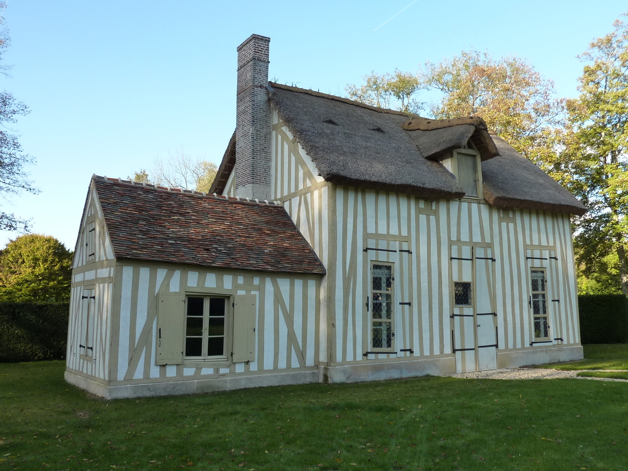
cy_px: 236
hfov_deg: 56.8
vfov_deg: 44.2
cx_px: 314
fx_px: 581
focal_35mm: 32
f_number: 4
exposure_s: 1/200
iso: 125
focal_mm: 4.1
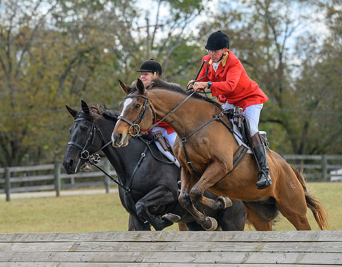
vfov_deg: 8.7
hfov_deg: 11.1
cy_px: 140
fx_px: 1756
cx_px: 151
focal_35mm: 175
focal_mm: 125
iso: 640
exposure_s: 1/1000
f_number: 3.5
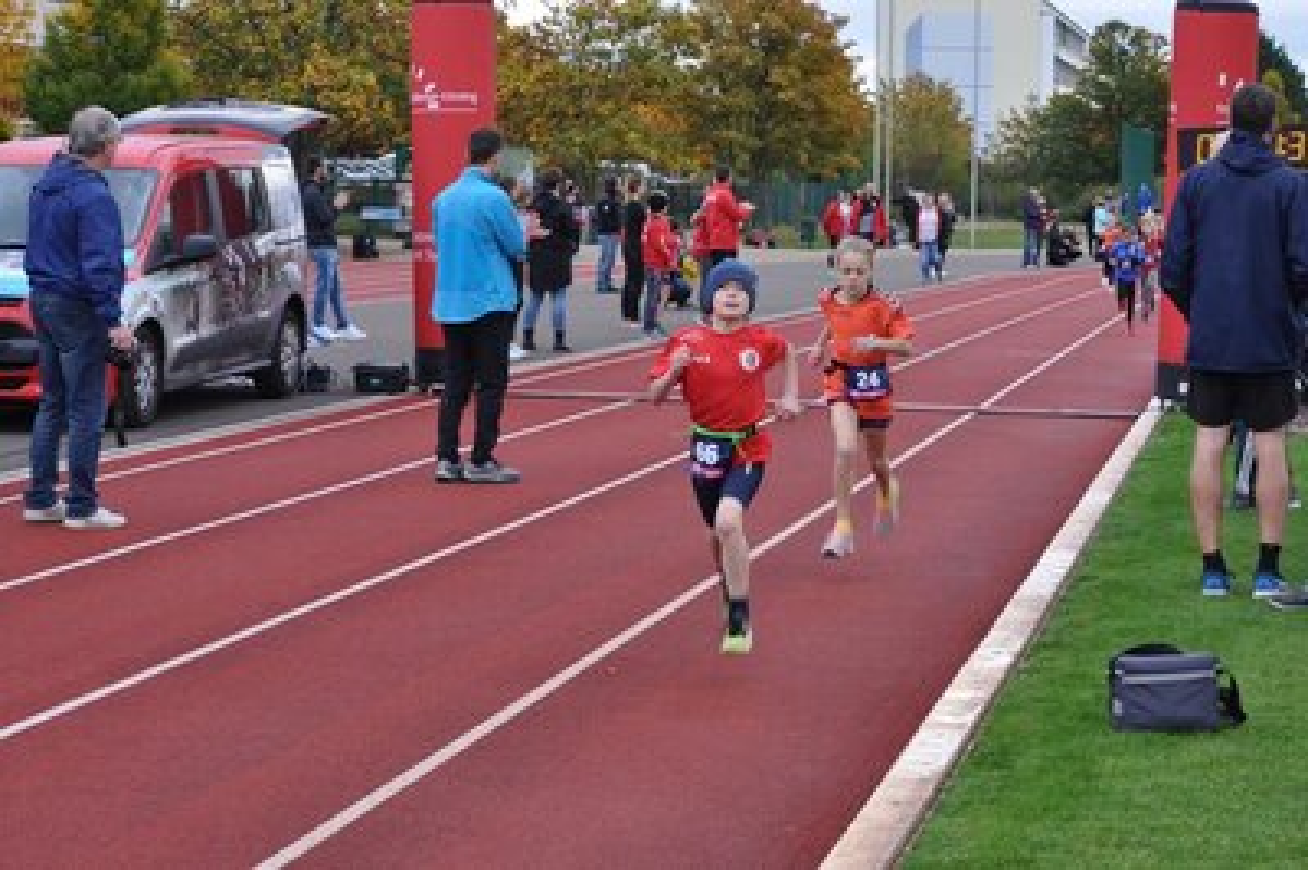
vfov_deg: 16.5
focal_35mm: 82
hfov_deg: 24.6
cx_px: 654
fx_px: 2995
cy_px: 435
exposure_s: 1/60
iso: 200
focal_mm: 55
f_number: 8
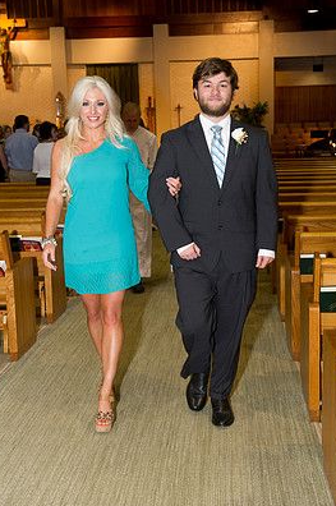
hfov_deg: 26.9
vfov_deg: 39.6
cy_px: 231
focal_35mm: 50
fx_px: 702
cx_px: 177
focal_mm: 44
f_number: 5
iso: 1600
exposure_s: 1/125
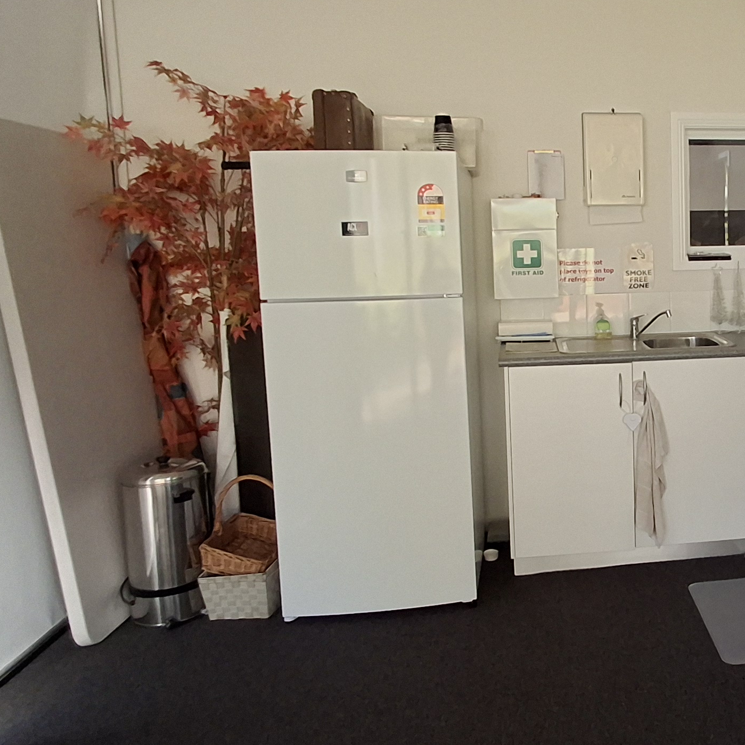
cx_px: 678
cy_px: 338
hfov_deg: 44.9
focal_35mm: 33
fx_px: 804
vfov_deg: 49.7
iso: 200
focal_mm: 1.64
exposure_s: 1/33
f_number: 2.2
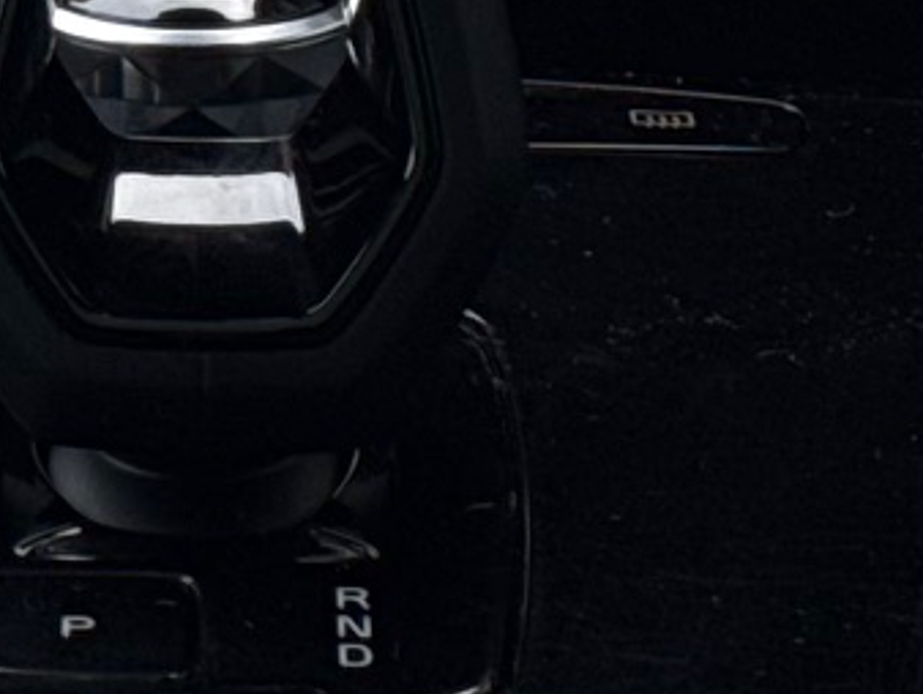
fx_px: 7631
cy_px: -574
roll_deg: -0.7
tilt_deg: -6.5
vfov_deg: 5.1
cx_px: 8
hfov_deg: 6.9
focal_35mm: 286
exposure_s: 1/669
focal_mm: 6.76
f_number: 1.78
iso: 64
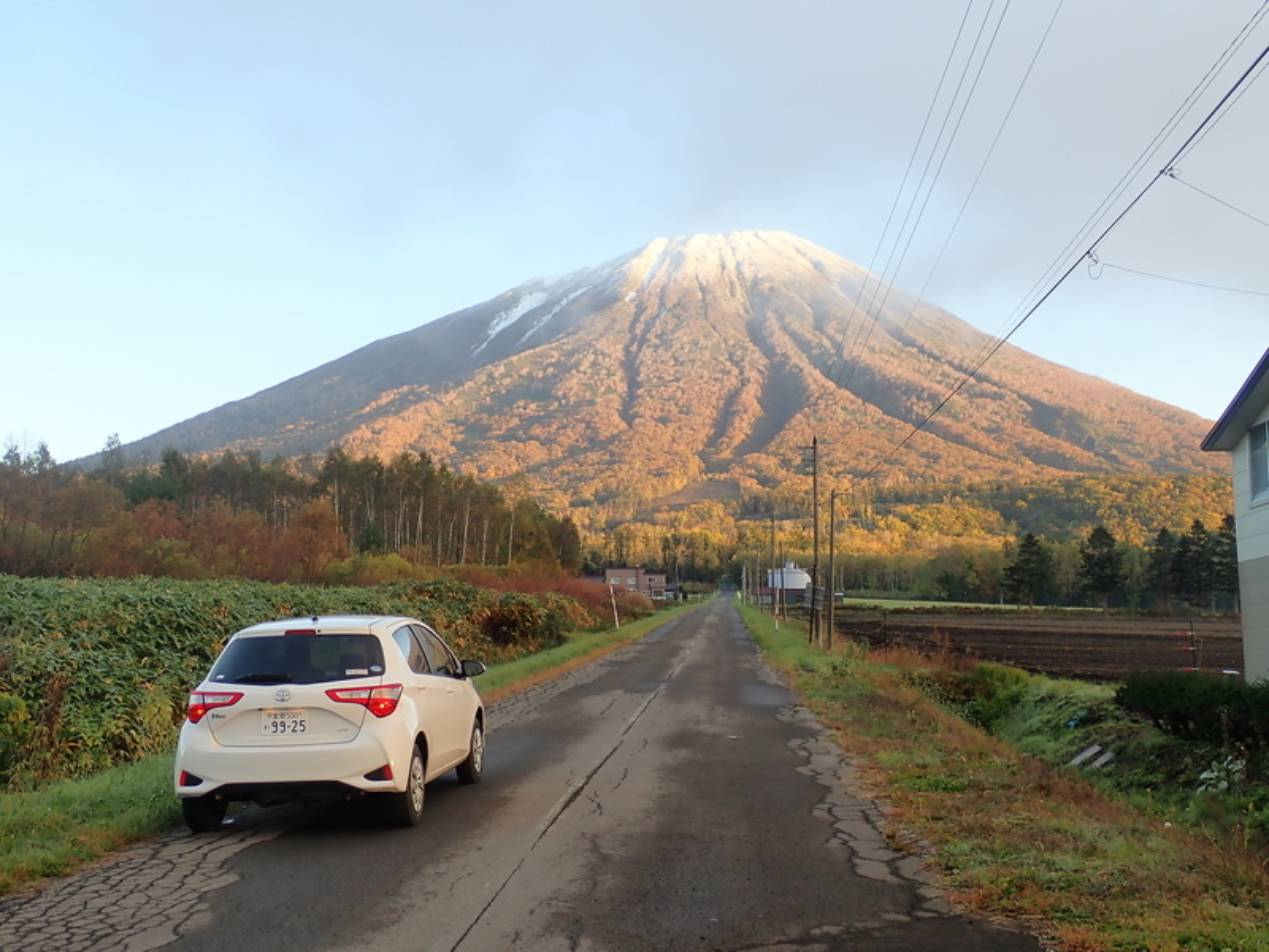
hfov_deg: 49.0
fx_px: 1393
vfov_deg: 37.7
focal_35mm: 38
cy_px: 476
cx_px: 634
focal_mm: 6.86
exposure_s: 1/100
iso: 100
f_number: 3.5
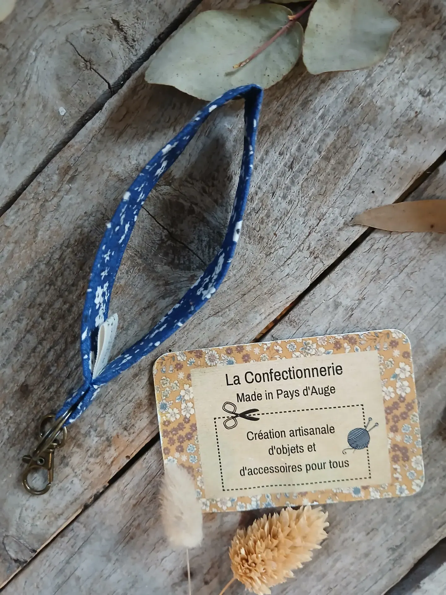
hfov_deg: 53.1
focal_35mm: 26
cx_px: 223
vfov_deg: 67.3
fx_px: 447
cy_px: 298
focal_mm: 3.98
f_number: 1.8
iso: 320
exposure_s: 1/25
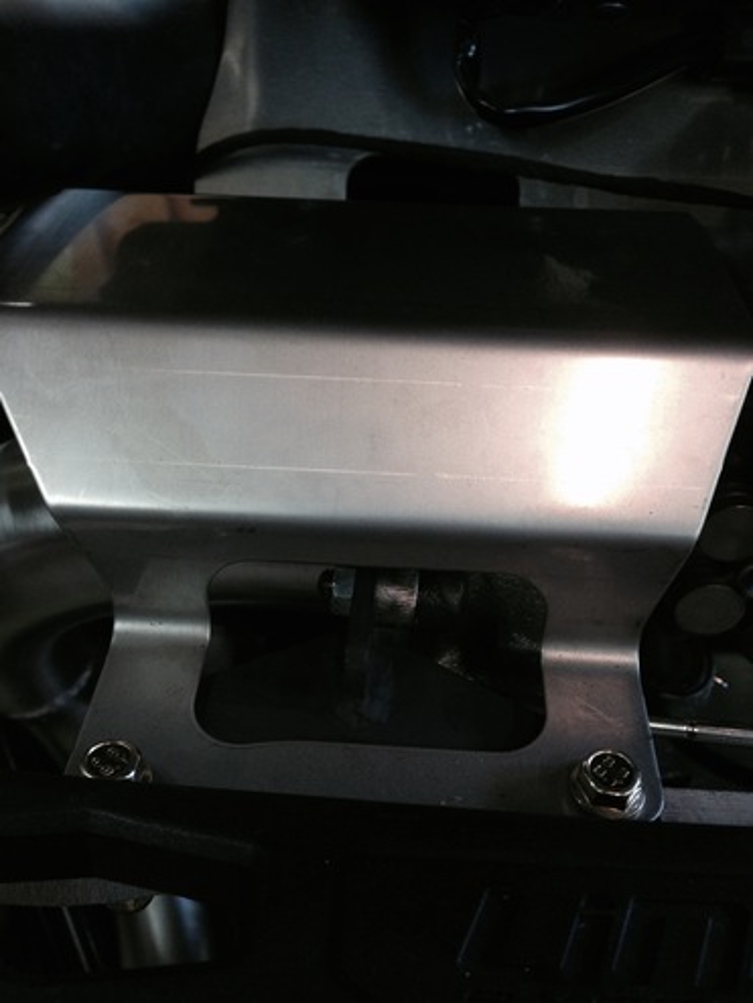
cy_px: 502
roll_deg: -2.0
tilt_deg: -35.4
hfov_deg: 43.0
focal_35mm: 33
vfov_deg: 55.3
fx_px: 956
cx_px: 376
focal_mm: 4.12
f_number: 2.4
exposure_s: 1/20
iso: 200
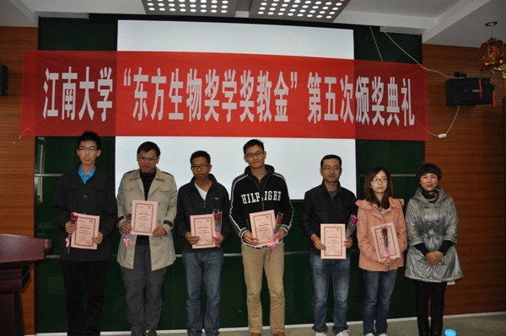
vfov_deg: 47.9
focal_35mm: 27
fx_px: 379
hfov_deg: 67.4
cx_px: 253
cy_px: 168
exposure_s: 1/60
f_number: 3.5
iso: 800
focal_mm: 18
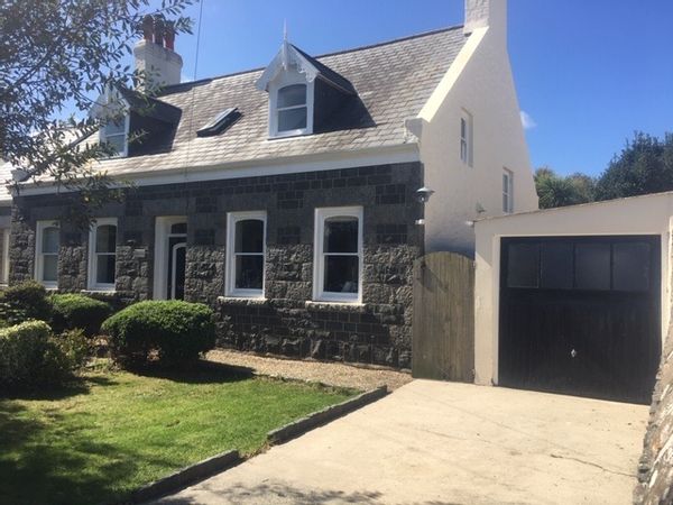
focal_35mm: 29
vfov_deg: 48.2
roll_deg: -2.5
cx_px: 336
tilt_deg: +0.9
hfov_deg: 61.7
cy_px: 252
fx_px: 564
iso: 25
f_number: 2.2
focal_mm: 4.15
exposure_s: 1/1083
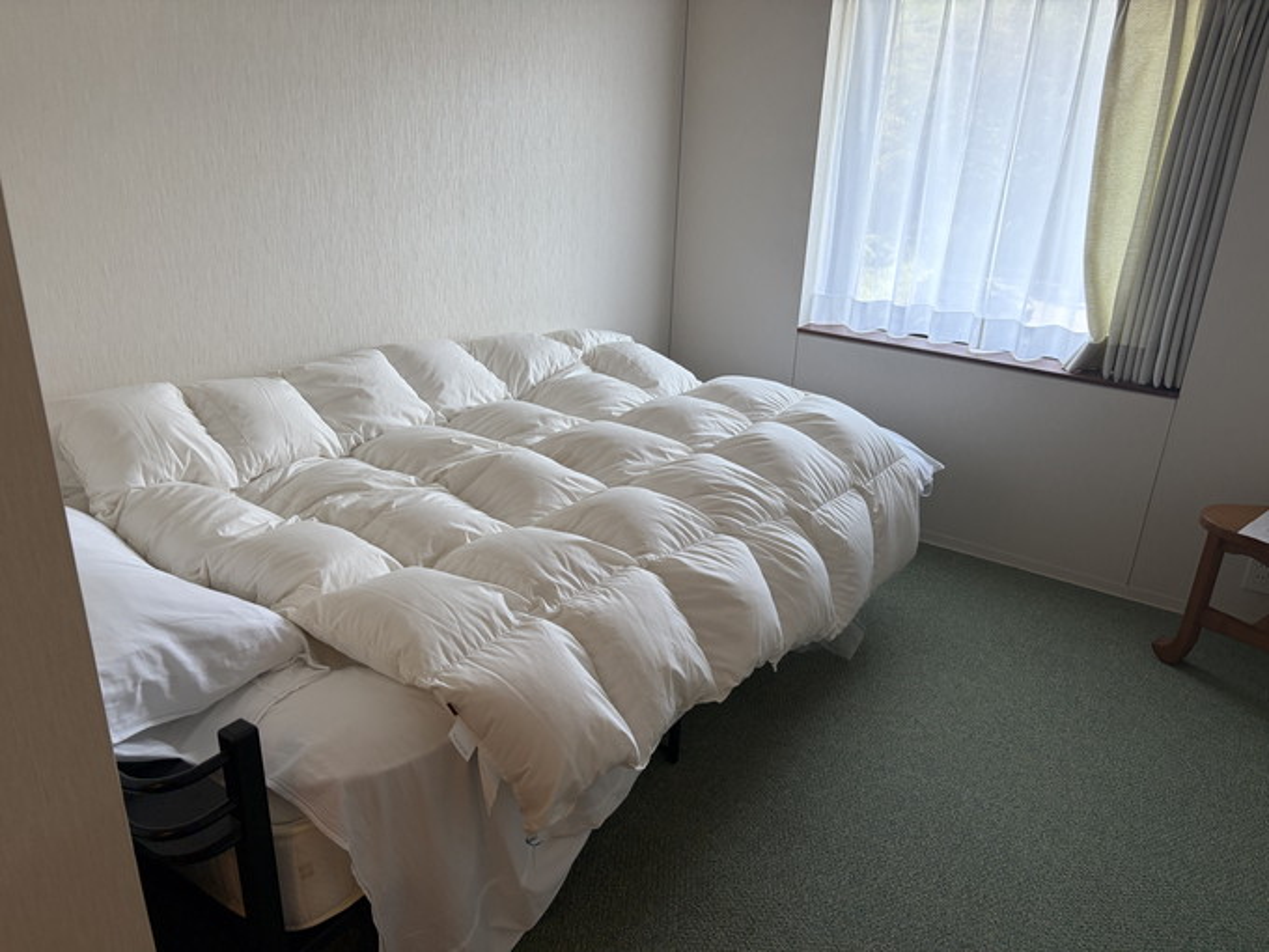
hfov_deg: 67.3
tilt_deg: -20.9
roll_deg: -1.4
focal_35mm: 26
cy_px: 476
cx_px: 634
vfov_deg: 53.1
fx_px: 953
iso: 100
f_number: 1.6
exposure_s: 1/147
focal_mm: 5.96
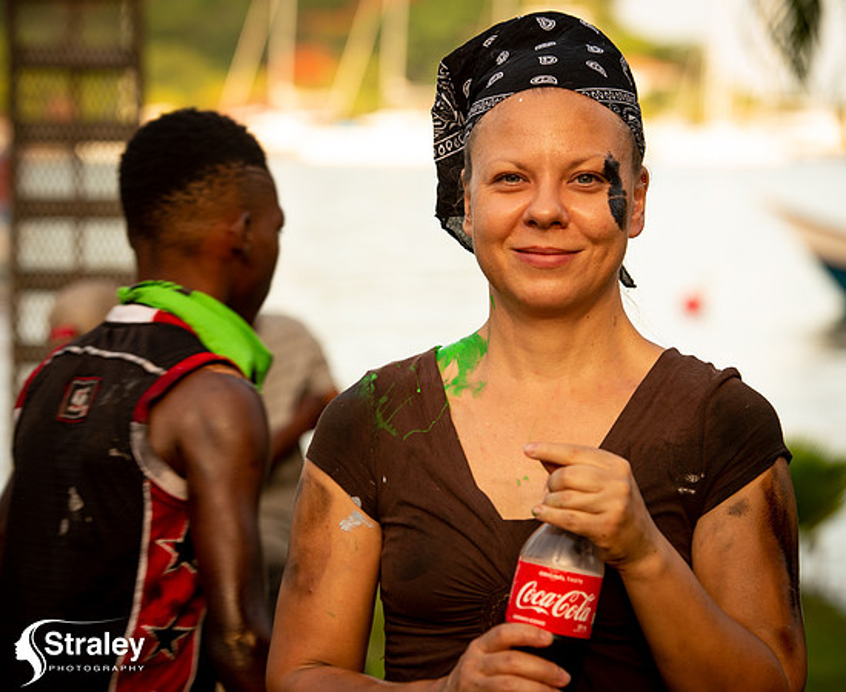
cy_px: 340
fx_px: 3527
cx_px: 447
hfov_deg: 13.7
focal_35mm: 140
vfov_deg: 11.2
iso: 180
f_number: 5
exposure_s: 1/200
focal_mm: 120
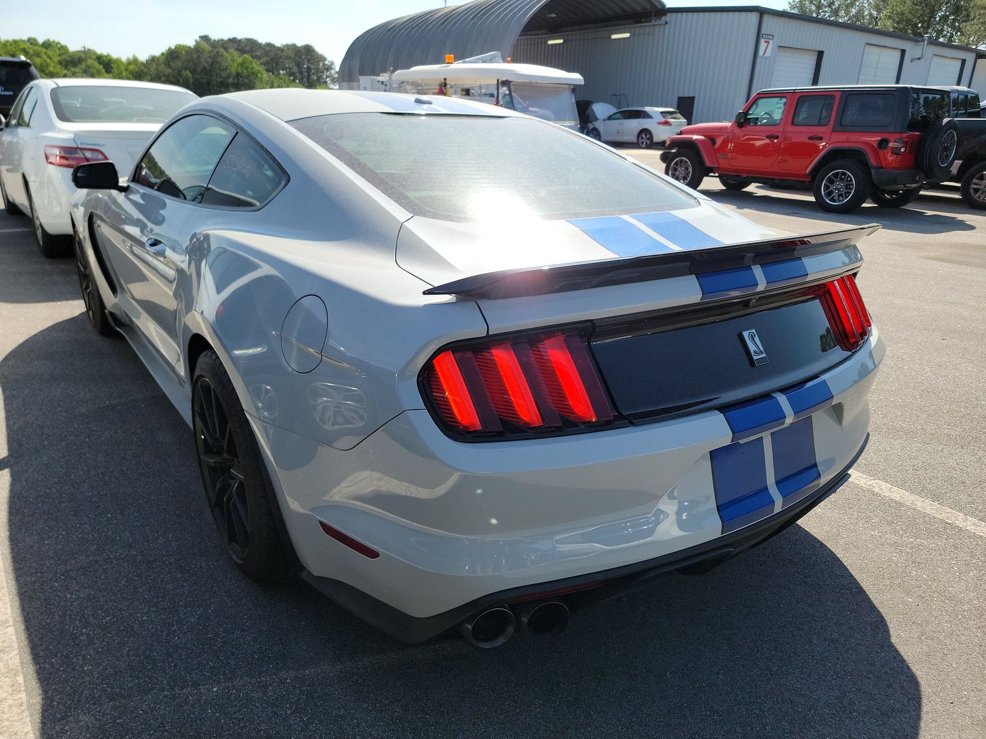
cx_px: 493
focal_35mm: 24
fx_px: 684
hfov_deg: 71.6
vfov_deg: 56.8
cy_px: 370
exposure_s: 1/630
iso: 50
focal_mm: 6.7
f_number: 1.8
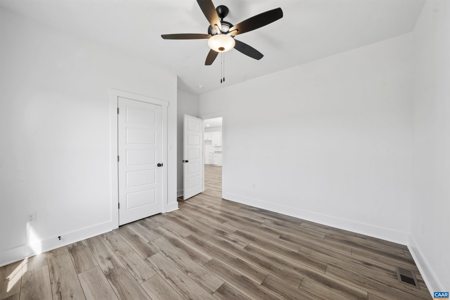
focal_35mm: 13
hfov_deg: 108.3
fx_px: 162
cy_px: 150
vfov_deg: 85.4
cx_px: 225
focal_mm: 13
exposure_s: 1/10
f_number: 9
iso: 1250
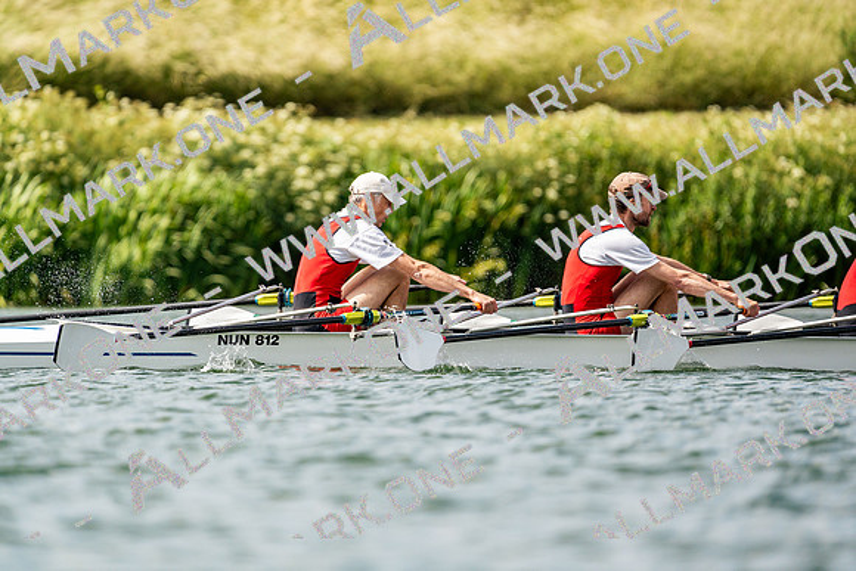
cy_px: 286
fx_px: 14269
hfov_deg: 3.4
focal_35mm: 600
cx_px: 428
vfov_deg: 2.3
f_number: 6.3
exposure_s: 1/2000
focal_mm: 600
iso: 320
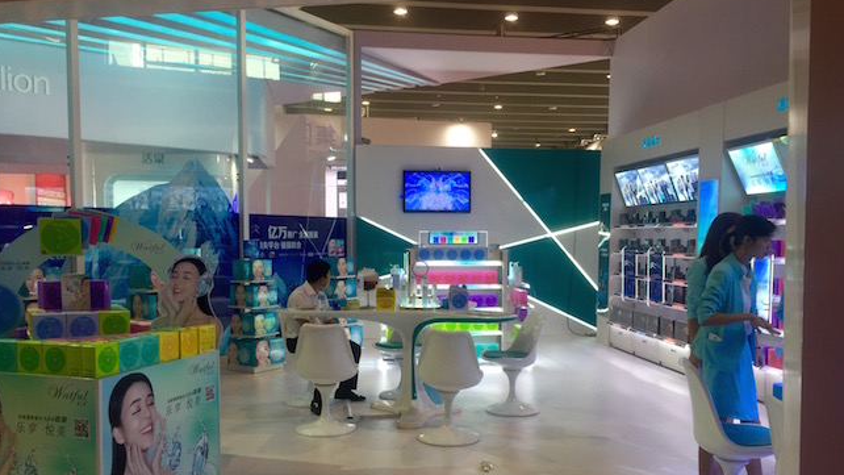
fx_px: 716
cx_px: 421
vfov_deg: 36.4
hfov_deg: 61.0
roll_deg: -0.8
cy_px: 301
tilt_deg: -3.4
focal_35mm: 32
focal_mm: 4.15
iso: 40
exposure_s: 1/50
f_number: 2.2
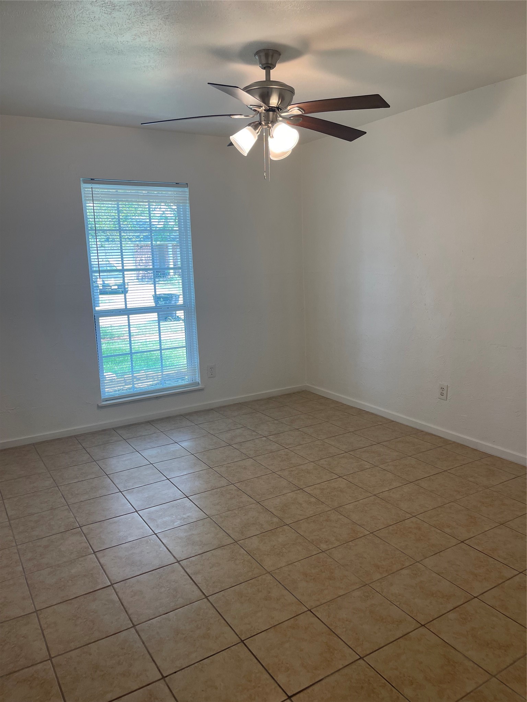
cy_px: 351
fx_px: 507
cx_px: 264
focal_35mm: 25
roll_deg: +1.9
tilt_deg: -10.0
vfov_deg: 69.4
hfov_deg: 54.9
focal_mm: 5.1
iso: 50
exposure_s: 1/120
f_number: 1.6
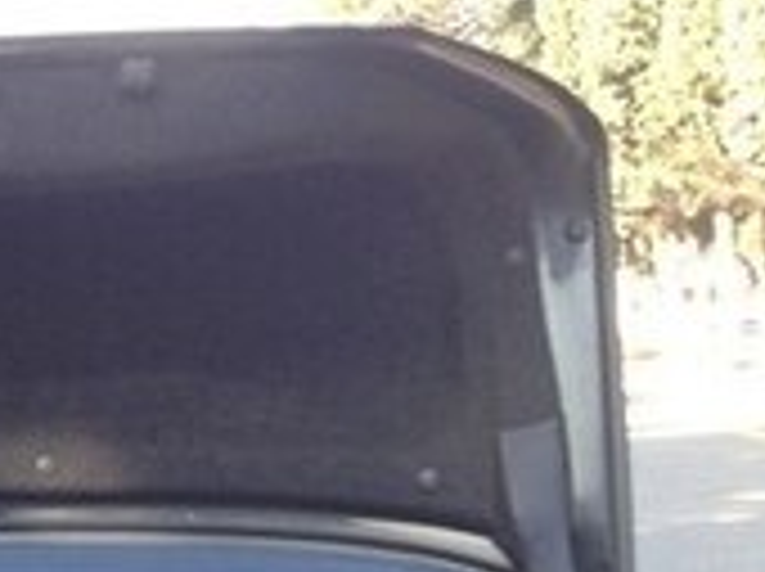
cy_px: 935
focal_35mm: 136
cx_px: -122
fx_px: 3001
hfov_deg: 14.1
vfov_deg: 10.4
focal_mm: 4.28
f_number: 2.4
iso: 50
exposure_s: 1/127
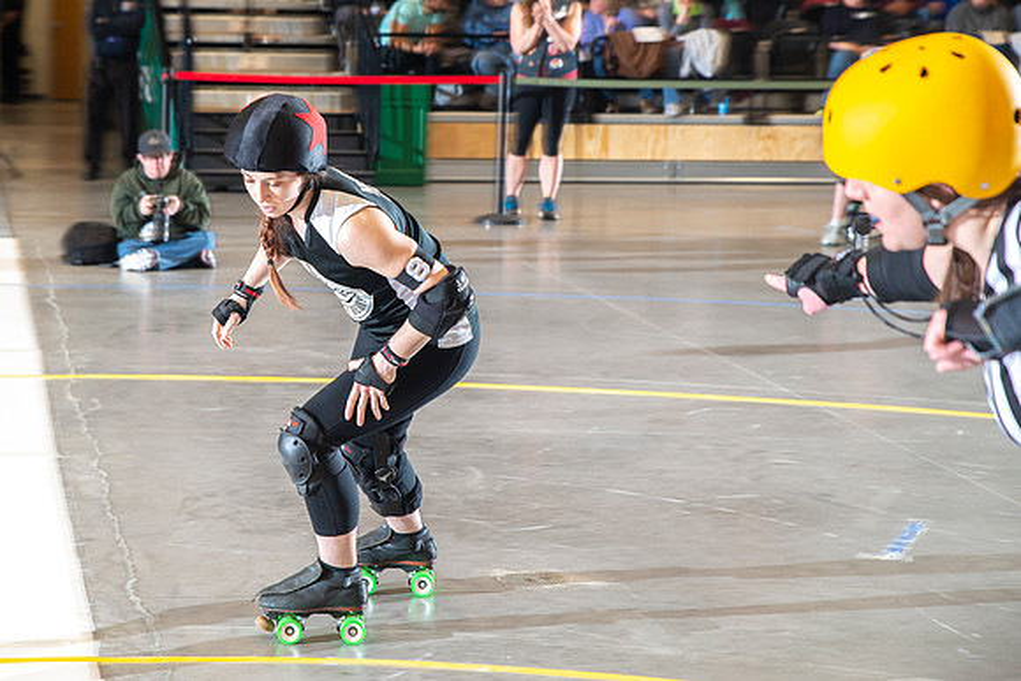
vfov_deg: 14.7
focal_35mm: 93
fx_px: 2635
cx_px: 353
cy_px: 254
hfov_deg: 21.9
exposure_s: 1/160
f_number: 5.6
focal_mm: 70
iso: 500
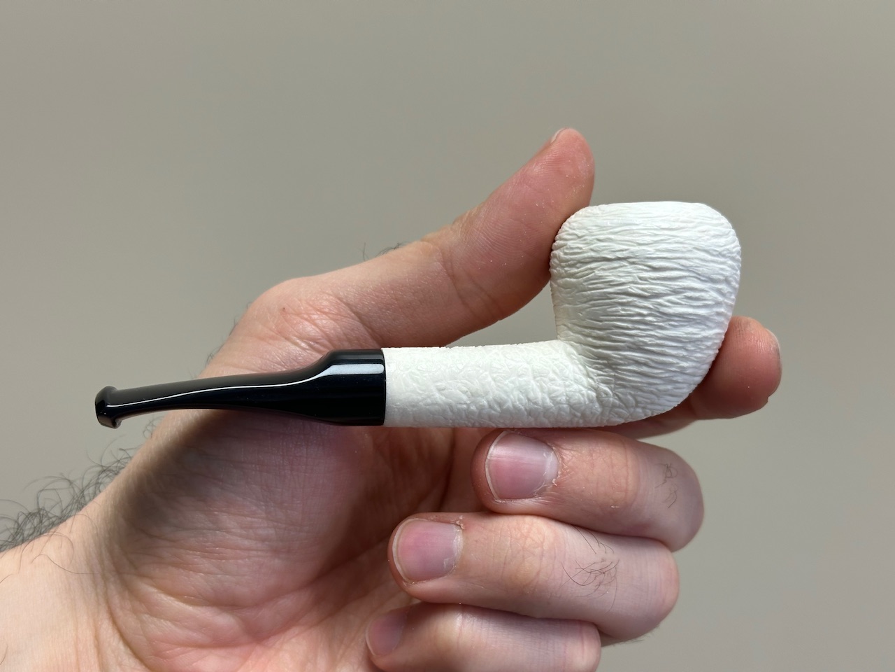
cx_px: 448
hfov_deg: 39.7
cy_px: 336
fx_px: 1241
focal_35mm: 48
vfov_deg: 30.3
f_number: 1.78
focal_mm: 6.86
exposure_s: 1/121
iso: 80
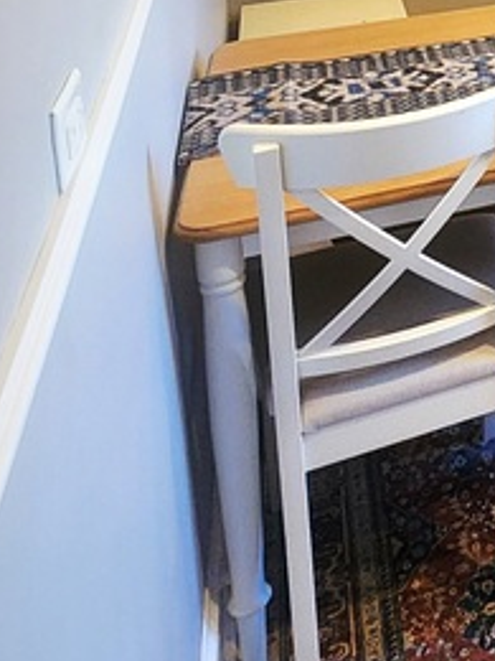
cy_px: -196
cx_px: 866
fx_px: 1030
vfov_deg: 29.0
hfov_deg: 20.3
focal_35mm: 54
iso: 320
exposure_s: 1/60.2
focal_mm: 2.2
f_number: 2.2
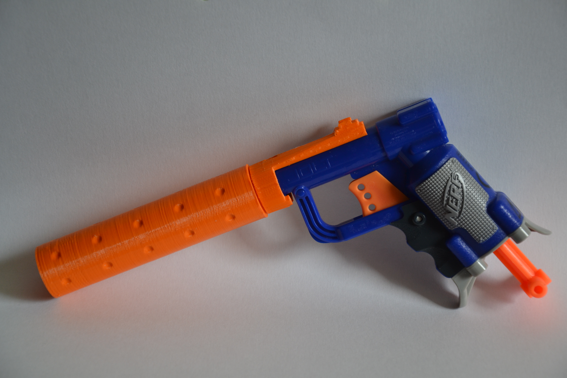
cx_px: 284
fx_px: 1654
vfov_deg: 13.0
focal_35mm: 105
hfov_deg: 19.5
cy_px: 189
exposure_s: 1/320
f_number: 5.3
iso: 400
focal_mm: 70
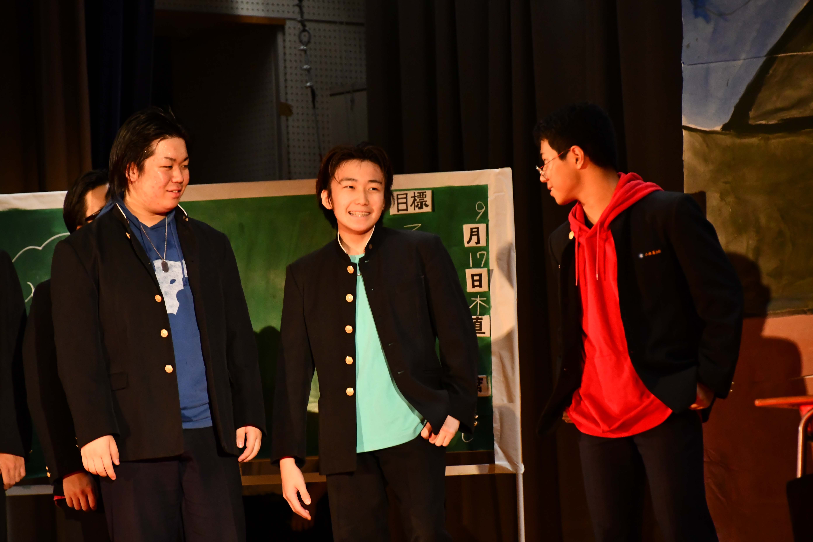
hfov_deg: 7.9
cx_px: 406
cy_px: 271
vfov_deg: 5.2
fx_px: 5916
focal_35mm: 262
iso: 4000
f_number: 6.3
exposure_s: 1/160
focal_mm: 175
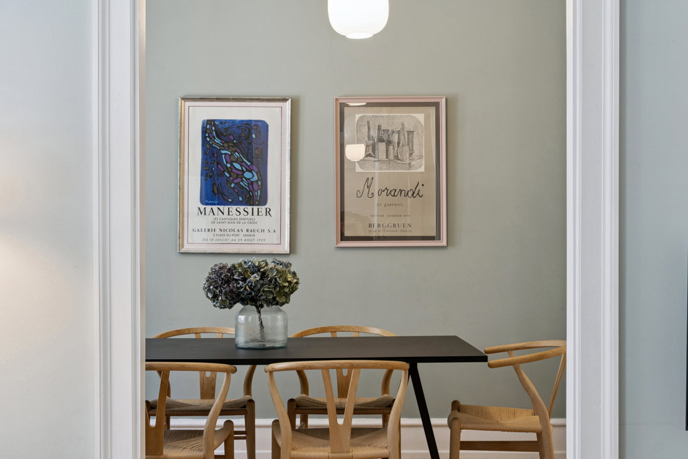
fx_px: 1003
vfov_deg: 25.8
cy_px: 230
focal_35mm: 52
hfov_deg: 37.9
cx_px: 344
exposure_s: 1/2
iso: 200
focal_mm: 35
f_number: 8
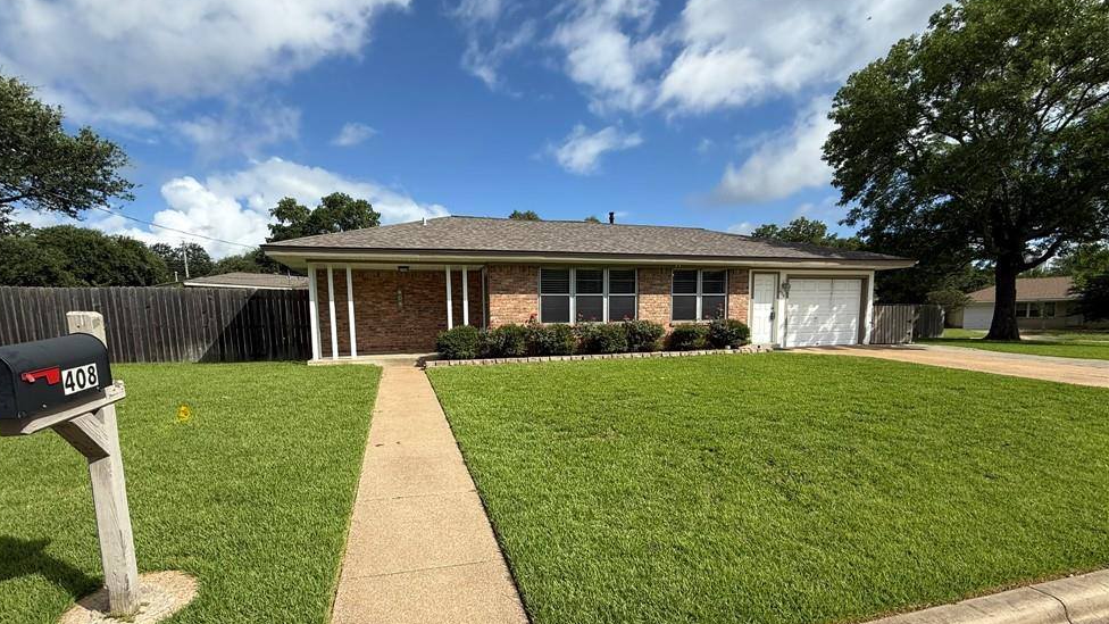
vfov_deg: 66.5
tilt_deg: -5.7
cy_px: 374
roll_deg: +1.3
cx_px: 528
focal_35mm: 16
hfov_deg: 99.3
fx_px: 470
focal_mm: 2.22
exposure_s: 1/2024
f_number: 2.2
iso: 50
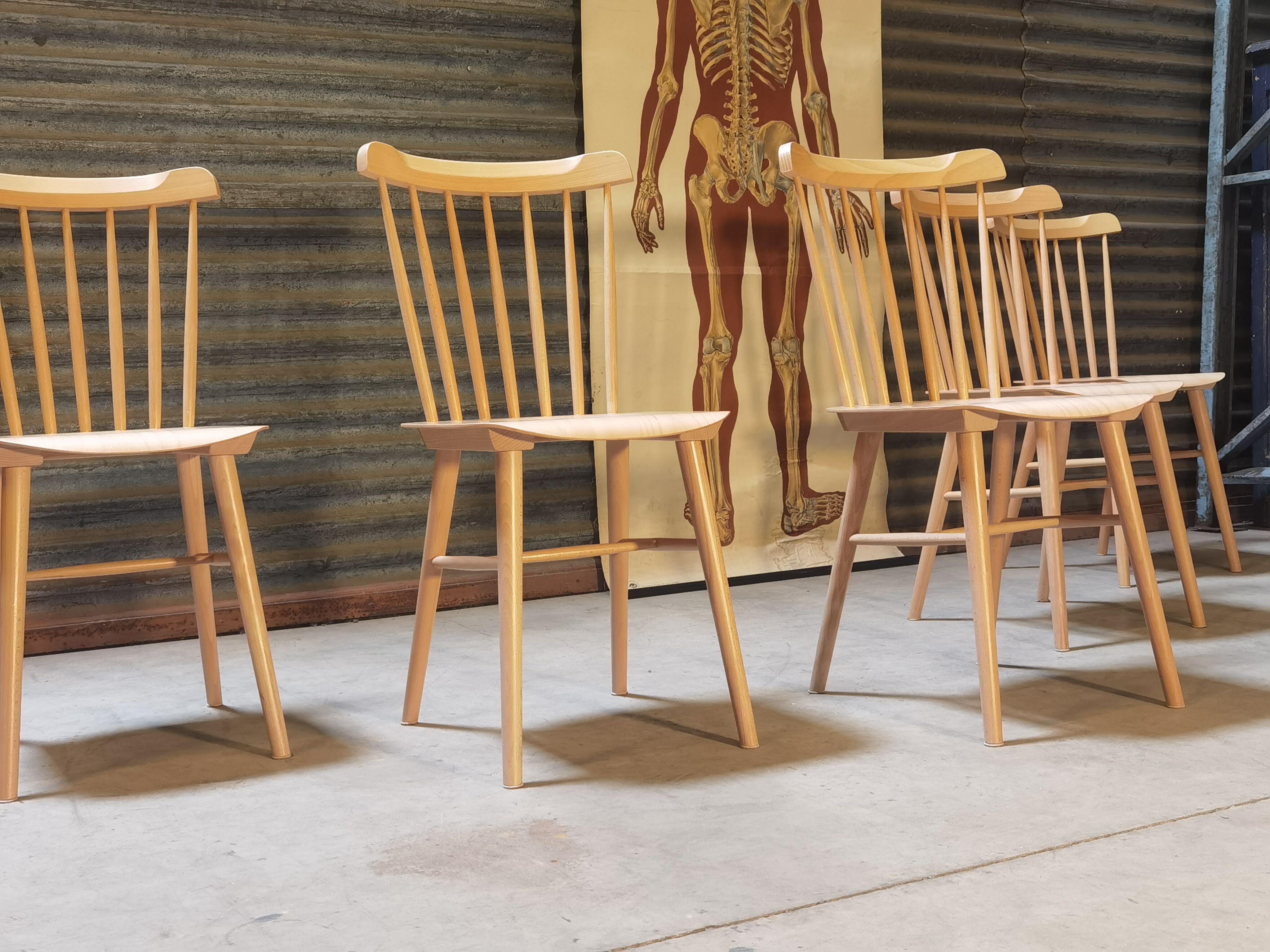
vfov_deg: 35.1
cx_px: 635
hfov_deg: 45.8
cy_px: 476
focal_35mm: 41
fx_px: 1504
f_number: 1.9
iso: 250
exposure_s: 1/50
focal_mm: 6.71
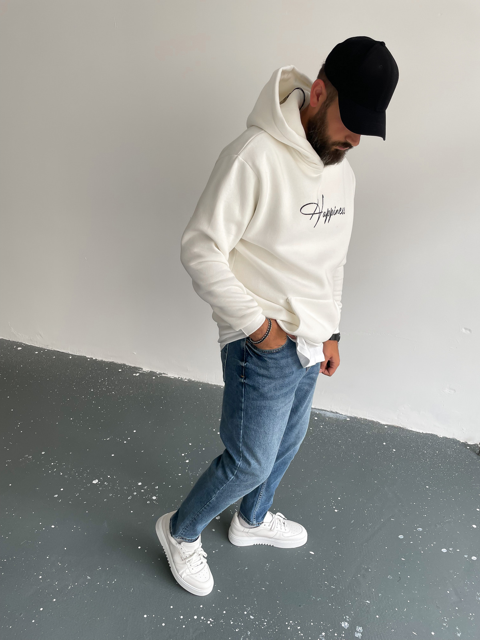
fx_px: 481
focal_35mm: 26
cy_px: 320
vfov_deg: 67.3
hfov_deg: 53.1
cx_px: 240
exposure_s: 1/120
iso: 40
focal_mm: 4.2
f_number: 1.6
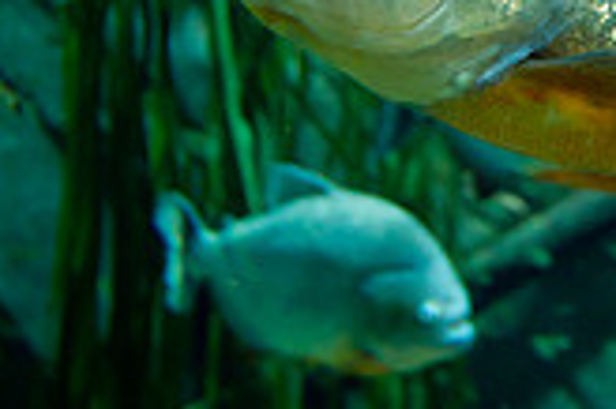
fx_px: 906
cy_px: -98
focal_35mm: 53
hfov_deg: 35.1
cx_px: 571
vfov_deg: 23.1
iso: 2000
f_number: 4
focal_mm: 15
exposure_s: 1/80
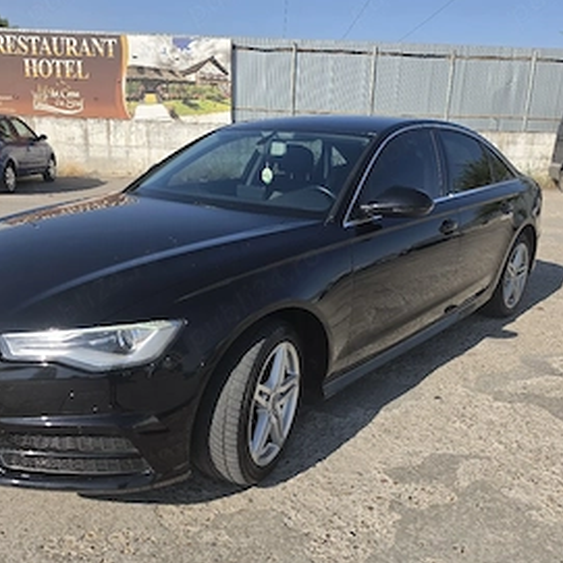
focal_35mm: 30
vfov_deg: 53.8
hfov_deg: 54.0
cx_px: 295
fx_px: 552
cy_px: 322
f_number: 1.4
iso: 64
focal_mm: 6.5
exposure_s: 1/10000
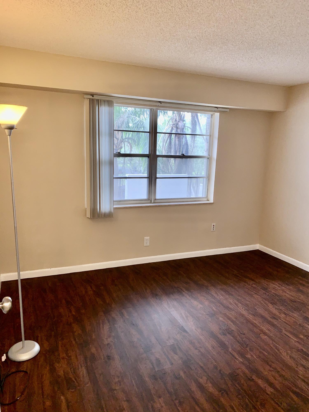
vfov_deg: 67.3
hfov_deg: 53.1
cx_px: 154
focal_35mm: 26
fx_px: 309
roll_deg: -1.9
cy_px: 206
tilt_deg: -9.5
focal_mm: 4.25
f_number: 1.8
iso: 25
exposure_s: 1/53
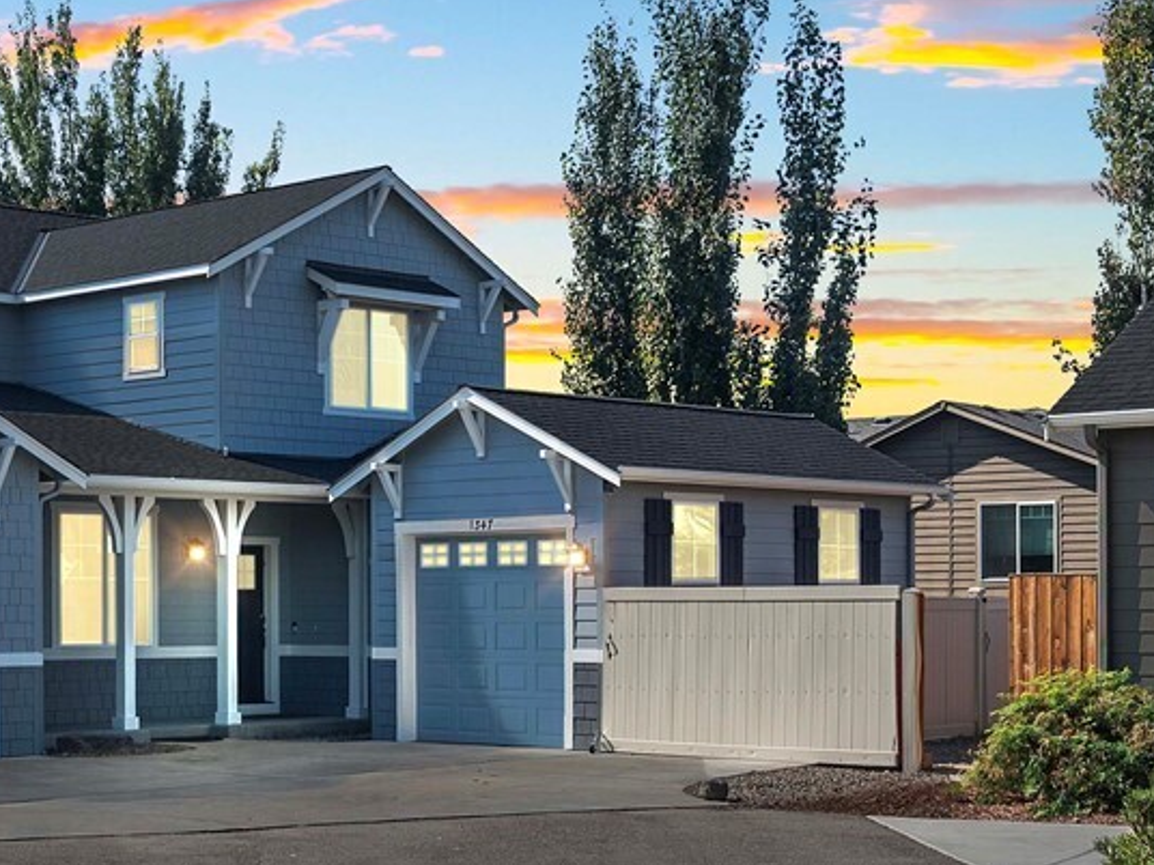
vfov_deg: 20.0
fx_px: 2434
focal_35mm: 73
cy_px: 651
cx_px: 113
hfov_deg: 25.8
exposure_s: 1/320
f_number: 8
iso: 100
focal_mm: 24
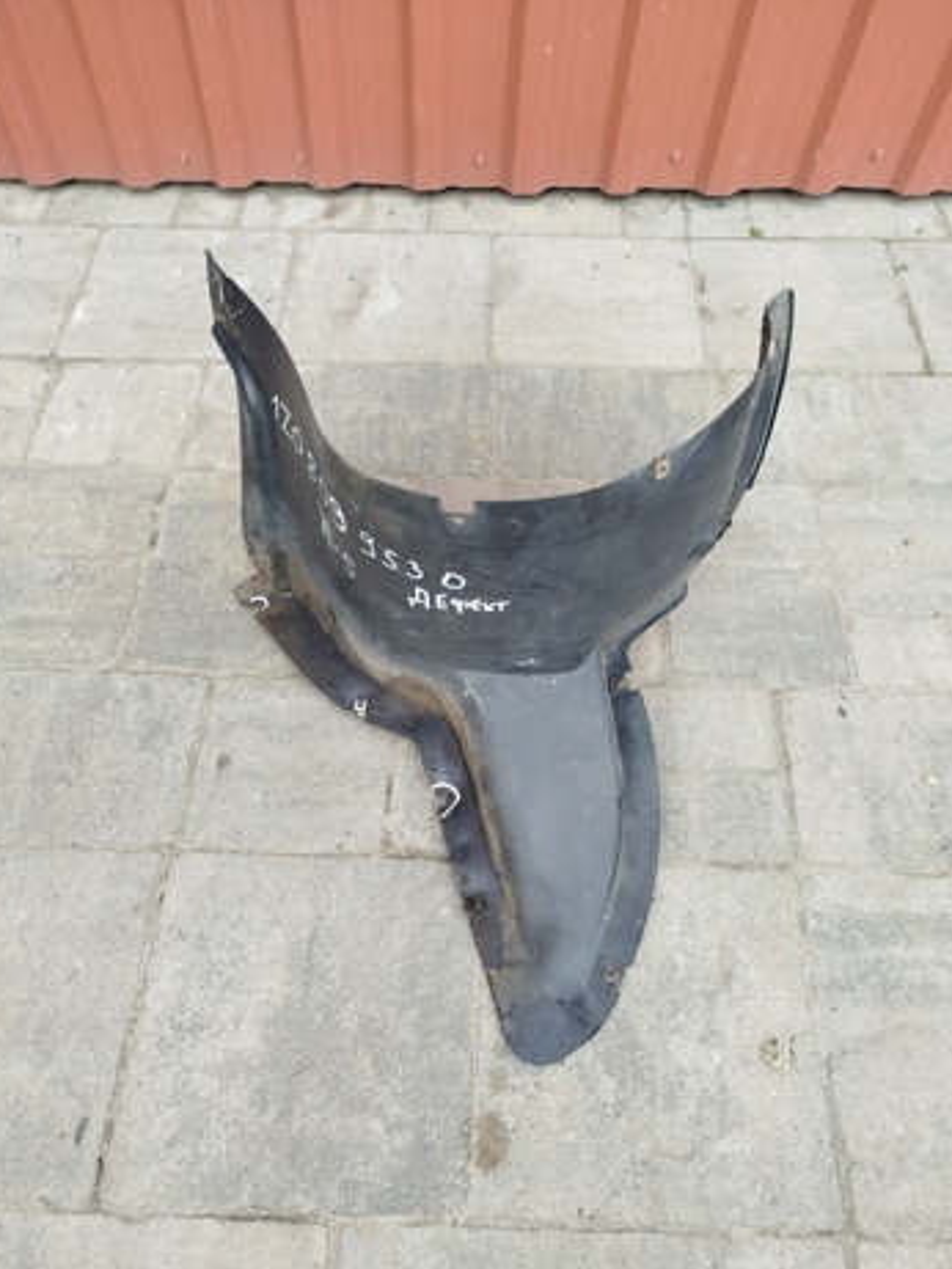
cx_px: 479
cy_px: 655
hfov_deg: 54.9
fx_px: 916
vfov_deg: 69.4
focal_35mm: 25
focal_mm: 5.31
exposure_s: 1/50
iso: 50
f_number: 1.7
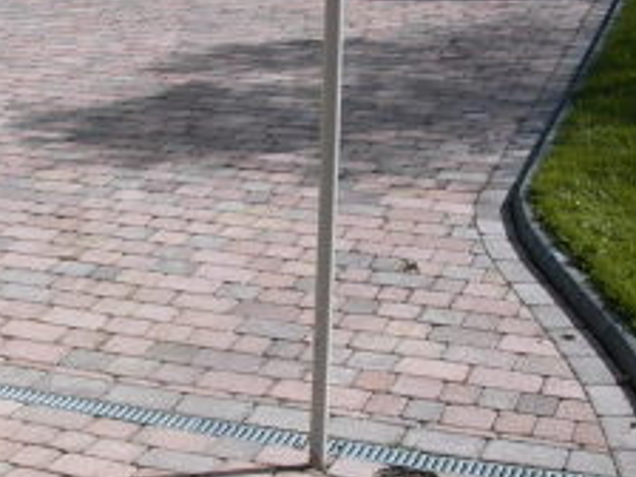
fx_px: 1598
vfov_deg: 16.9
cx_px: 77
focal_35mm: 87
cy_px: 145
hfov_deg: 22.0
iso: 100
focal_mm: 7.68
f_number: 6.63
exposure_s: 1/559
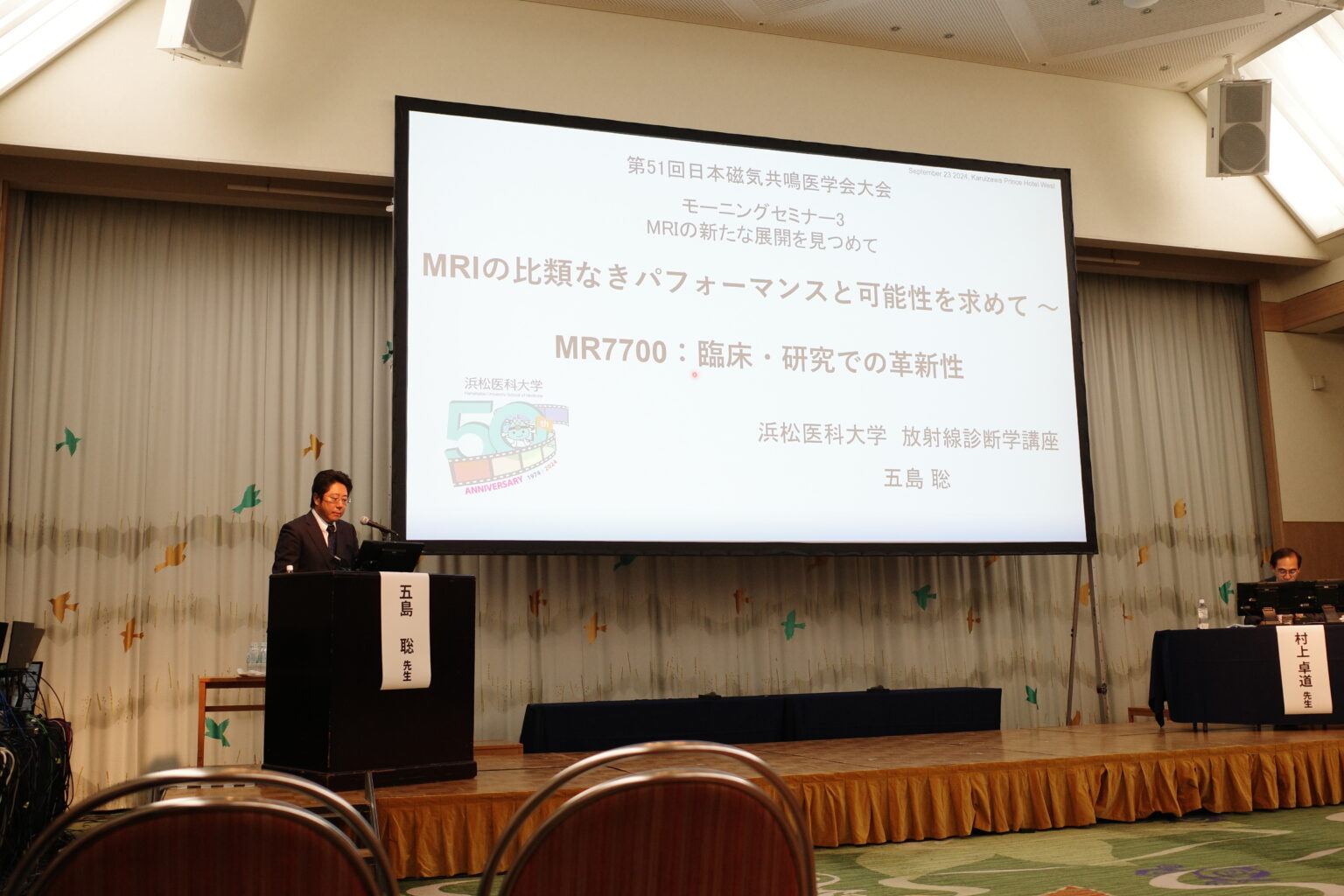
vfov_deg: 37.9
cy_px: 448
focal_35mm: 35
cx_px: 672
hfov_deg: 54.4
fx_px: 1307
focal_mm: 18.3
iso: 800
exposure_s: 1/100
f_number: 2.8
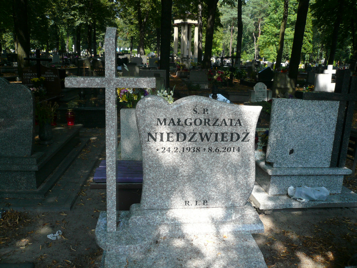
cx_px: 178
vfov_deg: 49.7
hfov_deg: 63.4
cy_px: 134
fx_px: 289
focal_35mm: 28
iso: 100
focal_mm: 4.6
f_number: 2.8
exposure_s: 1/500
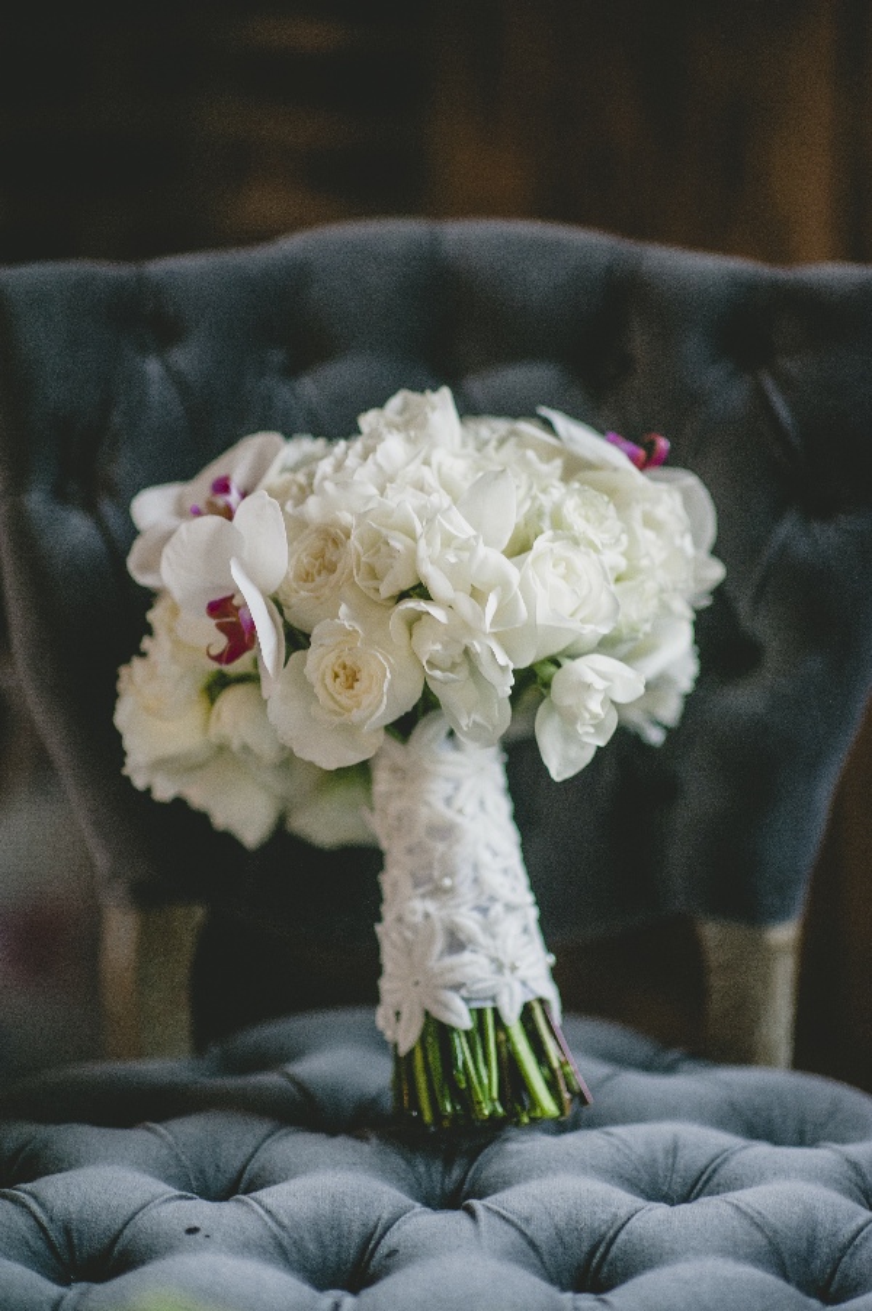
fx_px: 3093
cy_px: 656
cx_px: 436
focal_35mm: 85
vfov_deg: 23.9
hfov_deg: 16.0
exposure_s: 1/125
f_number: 1.4
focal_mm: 85
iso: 640
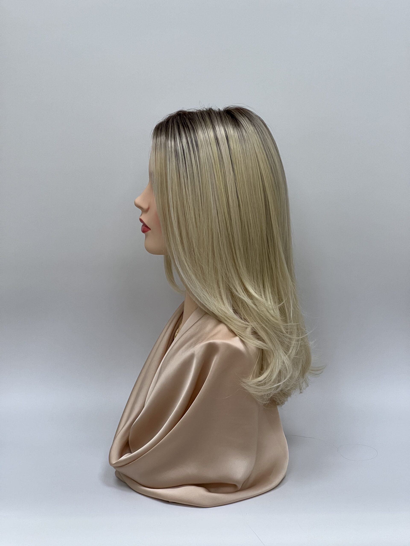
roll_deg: +0.4
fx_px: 1216
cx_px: 205
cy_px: 273
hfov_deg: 19.1
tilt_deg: -12.6
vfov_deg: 25.3
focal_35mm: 77
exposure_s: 1/100
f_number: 2.8
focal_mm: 9
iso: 160
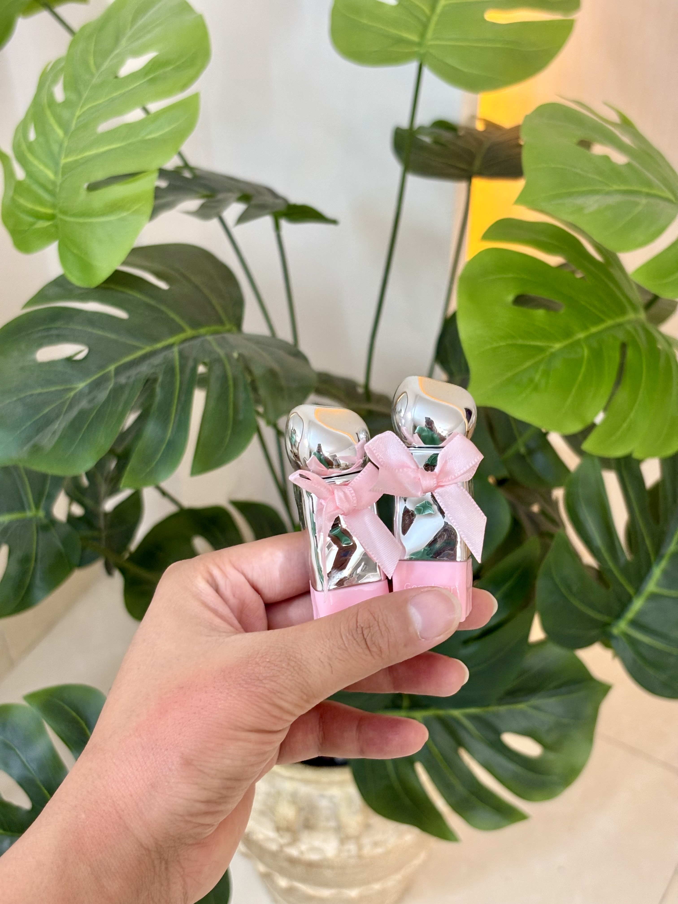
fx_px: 1358
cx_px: 339
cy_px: 452
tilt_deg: -43.7
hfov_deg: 28.0
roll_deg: +1.9
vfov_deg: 36.8
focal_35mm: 52
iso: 100
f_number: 1.6
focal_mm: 5.96
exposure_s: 1/50
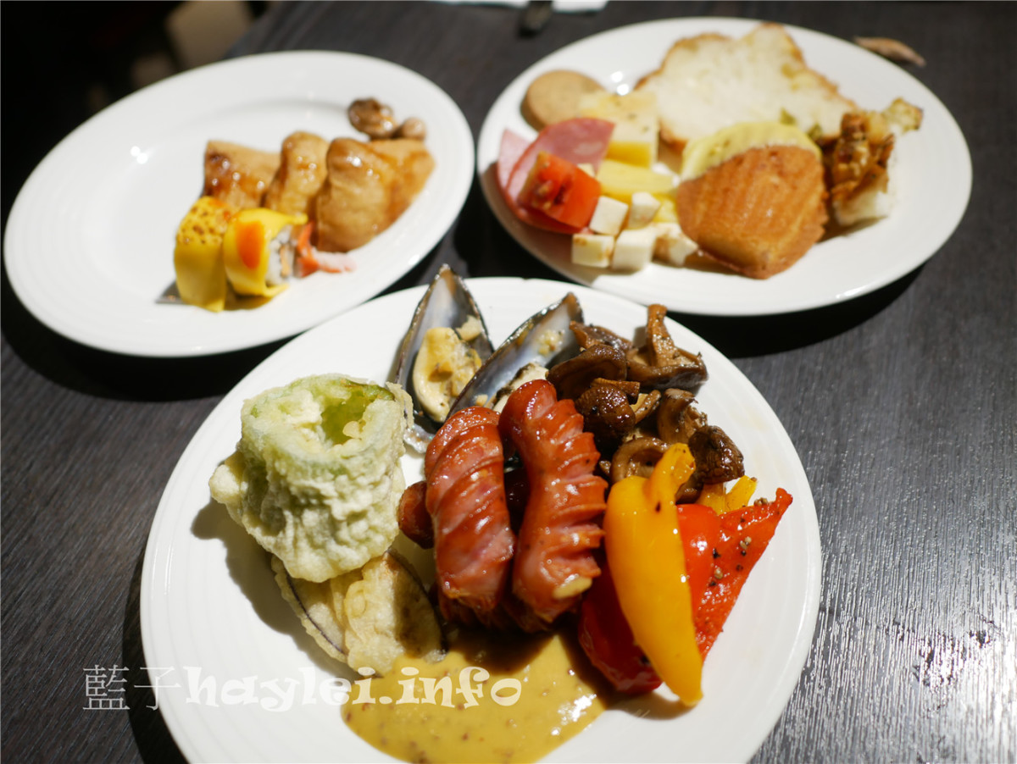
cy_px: 382
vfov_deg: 46.9
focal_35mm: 30
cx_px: 508
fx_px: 882
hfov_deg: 59.9
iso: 320
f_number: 1.7
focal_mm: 15
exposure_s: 1/60
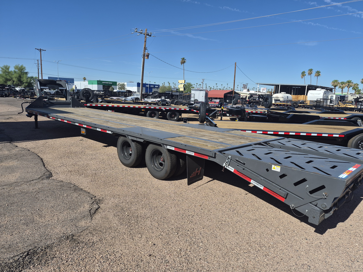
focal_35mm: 23
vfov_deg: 58.9
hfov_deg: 73.9
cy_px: 136
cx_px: 182
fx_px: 241
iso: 80
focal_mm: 5.4
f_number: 1.8
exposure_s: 1/7008
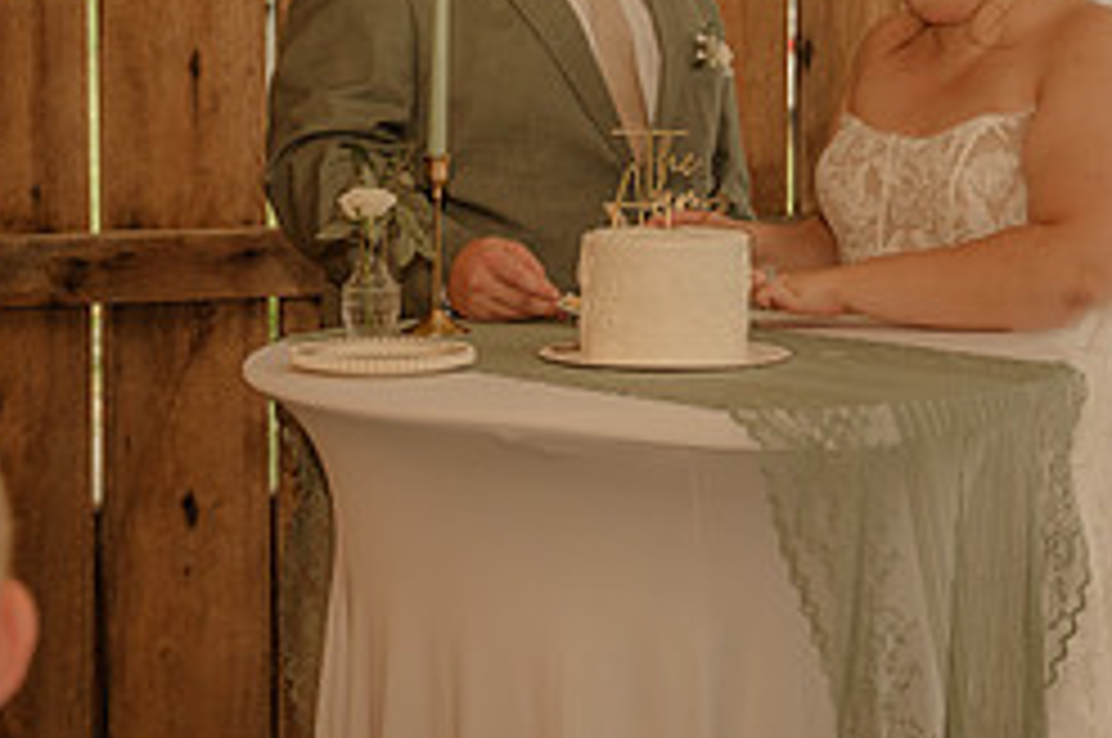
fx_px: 3332
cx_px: 770
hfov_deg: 18.9
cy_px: 153
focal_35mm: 108
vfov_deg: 12.6
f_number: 3.2
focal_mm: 46
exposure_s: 1/200
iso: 500
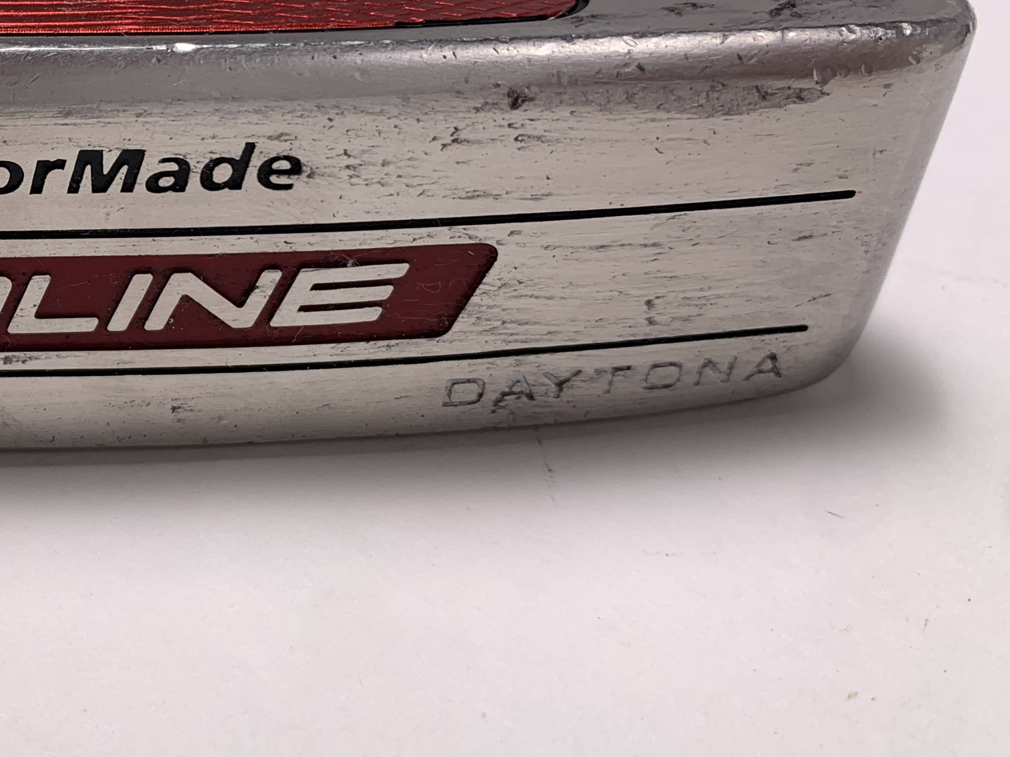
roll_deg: +0.1
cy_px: 240
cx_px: 31
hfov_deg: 34.0
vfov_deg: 27.8
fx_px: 1517
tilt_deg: -35.1
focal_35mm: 52
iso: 25
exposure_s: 1/149
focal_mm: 4.25
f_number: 1.8
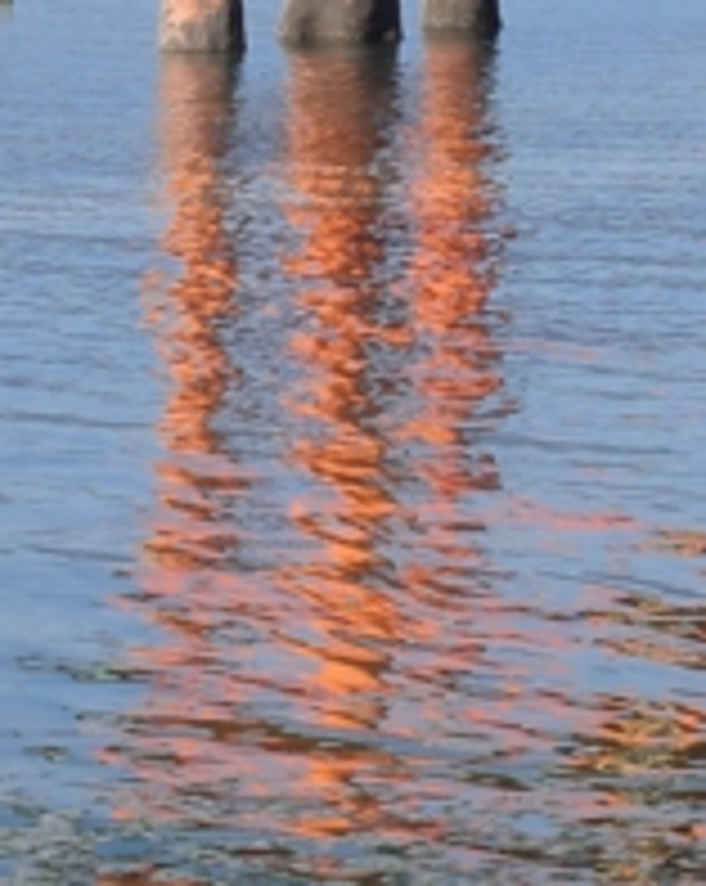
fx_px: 6545
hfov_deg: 6.2
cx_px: 238
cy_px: 459
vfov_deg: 7.7
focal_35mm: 250
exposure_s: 1/250
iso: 50
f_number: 5.7
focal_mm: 10.4
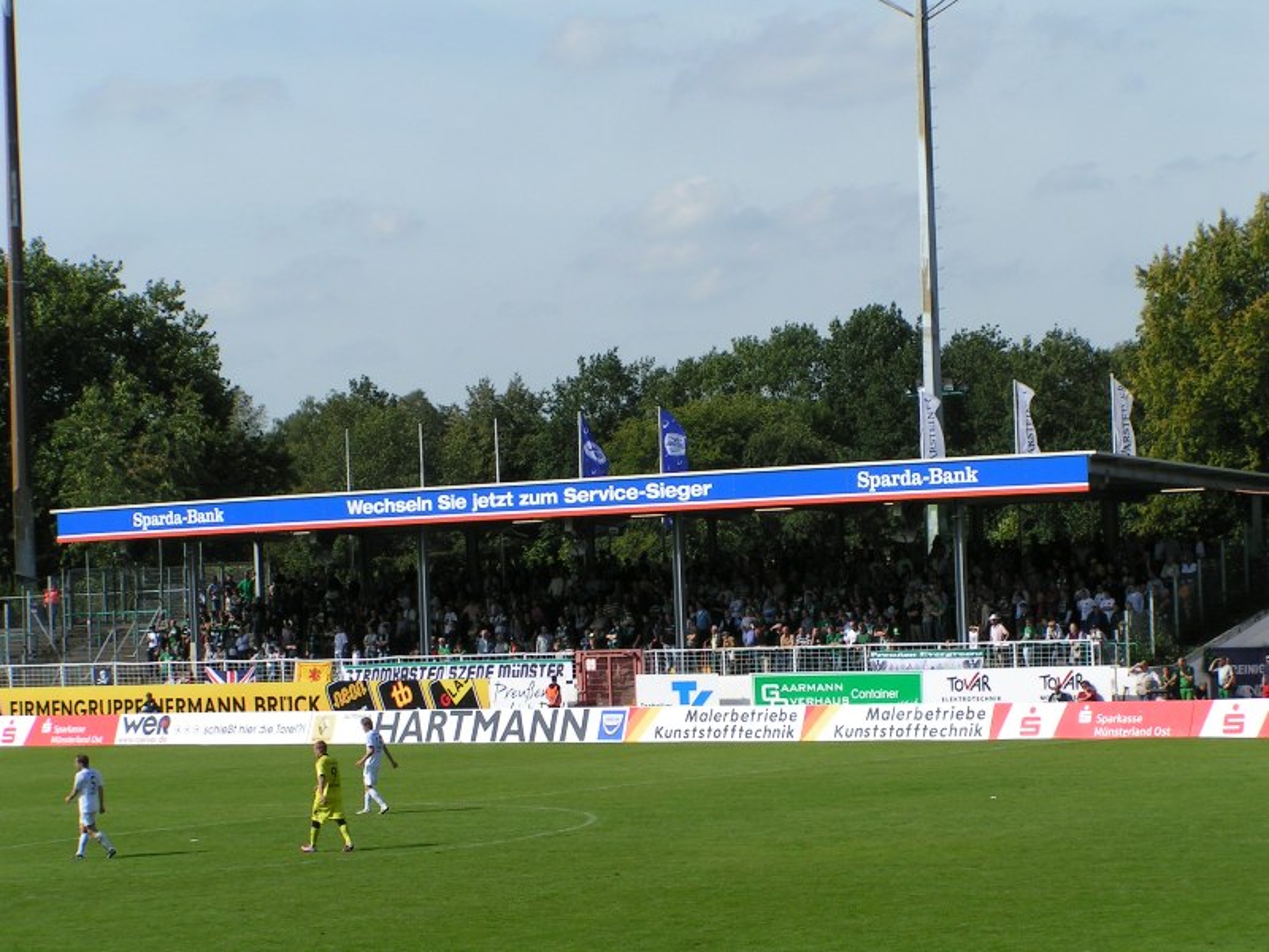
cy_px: 476
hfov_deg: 18.9
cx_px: 634
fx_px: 3813
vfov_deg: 14.2
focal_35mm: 104
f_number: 7.1
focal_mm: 15.9
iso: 50
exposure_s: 1/400
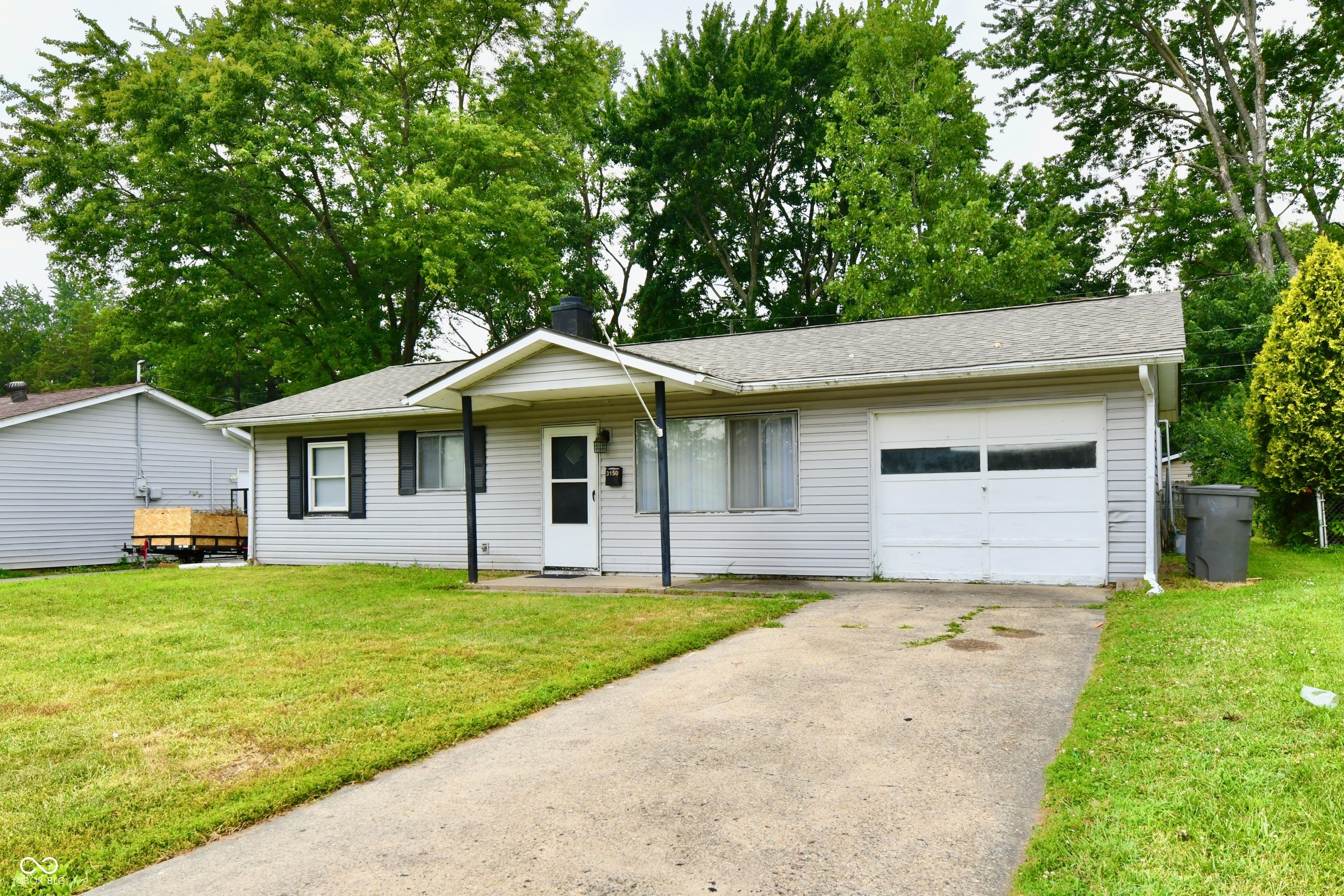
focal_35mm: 17
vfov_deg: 70.4
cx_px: 672
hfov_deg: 93.3
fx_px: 635
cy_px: 448
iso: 640
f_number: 11
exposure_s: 1/400
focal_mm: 17
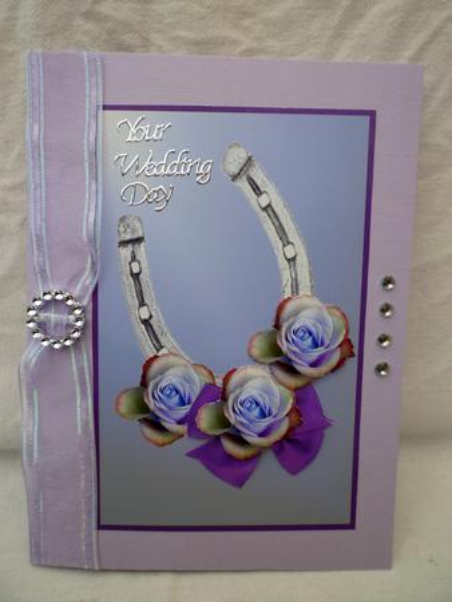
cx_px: 226
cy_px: 301
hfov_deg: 48.3
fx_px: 504
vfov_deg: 61.6
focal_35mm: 29
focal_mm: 5.2
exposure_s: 1/60
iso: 80
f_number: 3.3
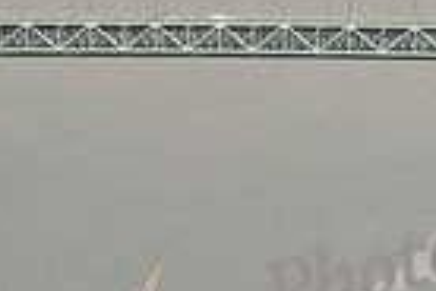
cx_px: 878
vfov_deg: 2.6
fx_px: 6358
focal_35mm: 525
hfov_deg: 3.9
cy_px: 33
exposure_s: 1/500
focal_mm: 125
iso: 250
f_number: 5.6
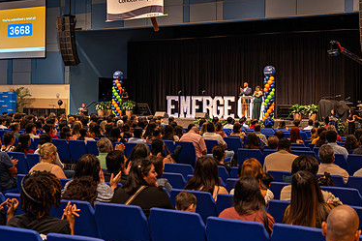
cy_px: 101
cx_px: 244
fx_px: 593
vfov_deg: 23.0
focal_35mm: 59
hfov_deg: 33.6
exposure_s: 1/160
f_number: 4
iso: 2500
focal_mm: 38
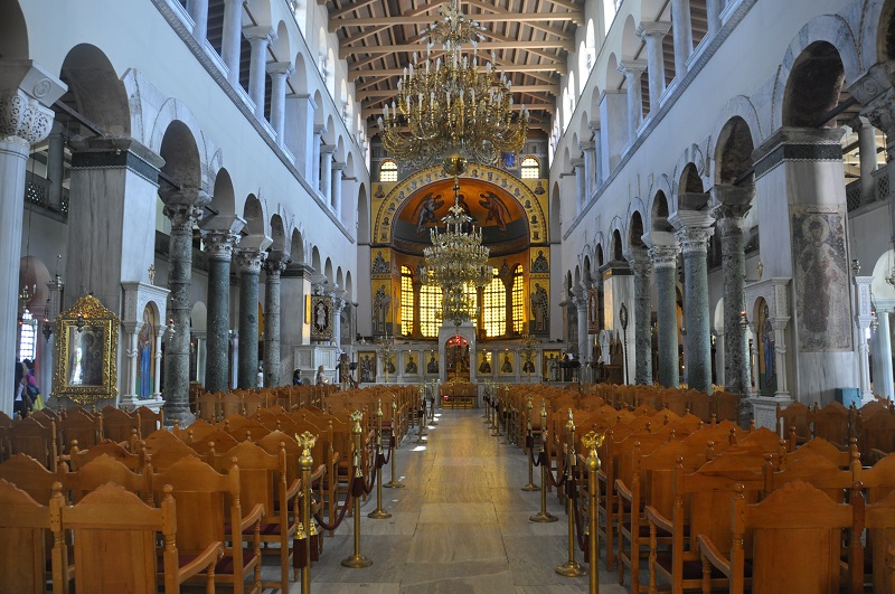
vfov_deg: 47.8
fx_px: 670
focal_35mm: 27
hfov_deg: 67.5
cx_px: 448
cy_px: 297
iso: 800
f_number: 3.5
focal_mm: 18
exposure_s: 1/13
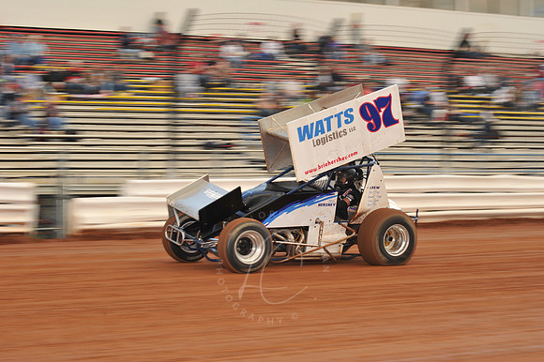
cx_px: 272
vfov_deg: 15.9
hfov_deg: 23.7
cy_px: 181
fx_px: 1299
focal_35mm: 86
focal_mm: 86
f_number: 9
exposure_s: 1/250
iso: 800
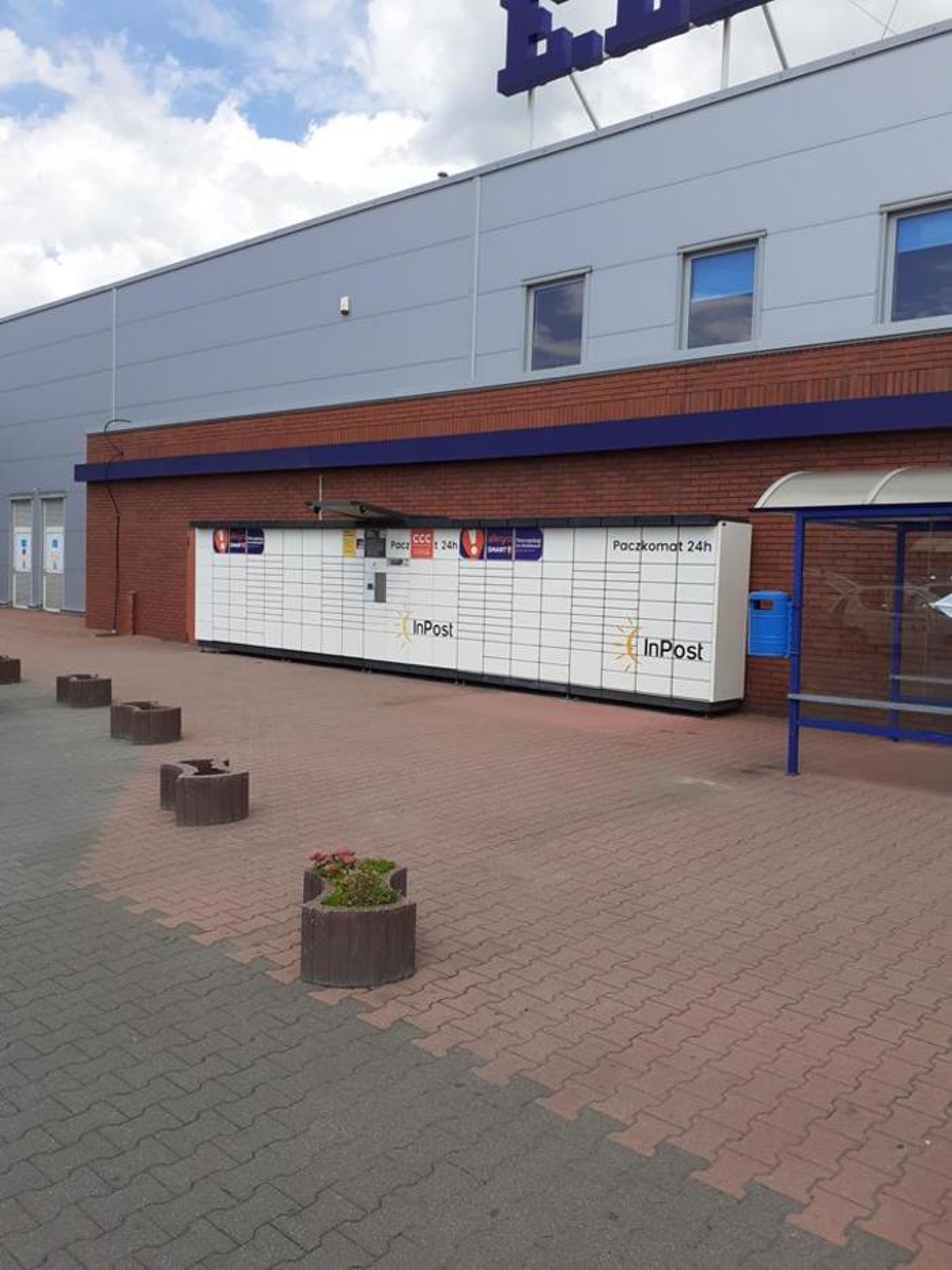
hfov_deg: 51.4
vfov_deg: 65.3
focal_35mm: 27
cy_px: 635
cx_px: 476
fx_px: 990
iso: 40
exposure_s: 1/1529
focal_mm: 3.6
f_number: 1.9
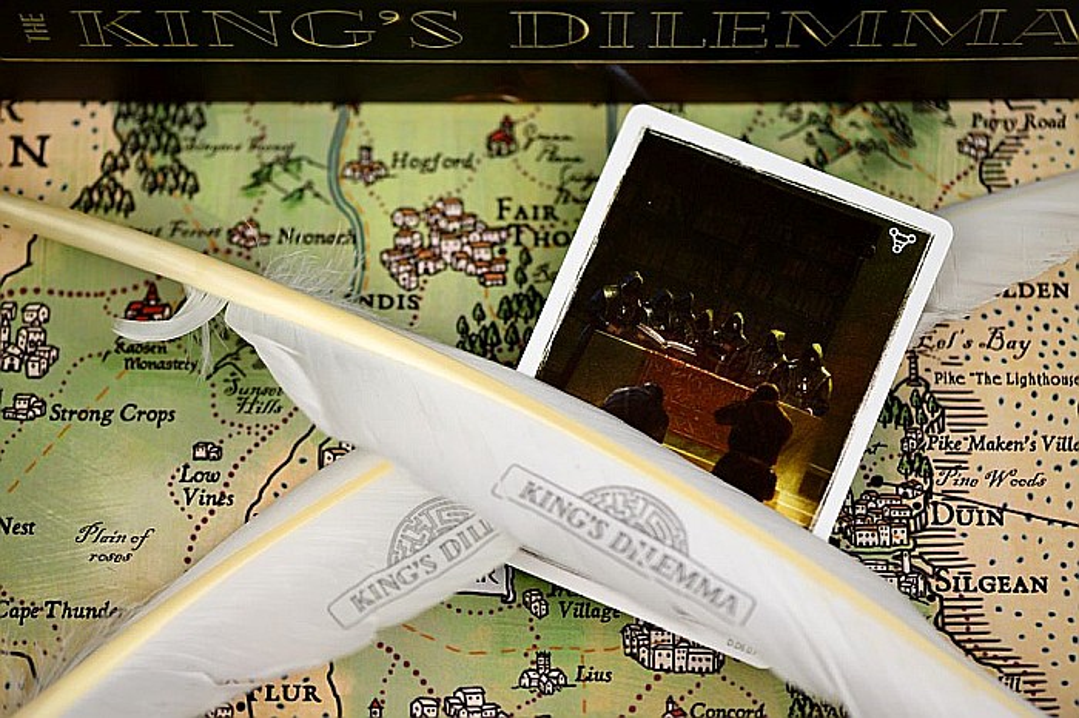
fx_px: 3145
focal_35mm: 105
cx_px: 540
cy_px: 359
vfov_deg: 13.0
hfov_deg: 19.5
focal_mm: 105
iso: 250
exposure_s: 1/160
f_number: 4.5
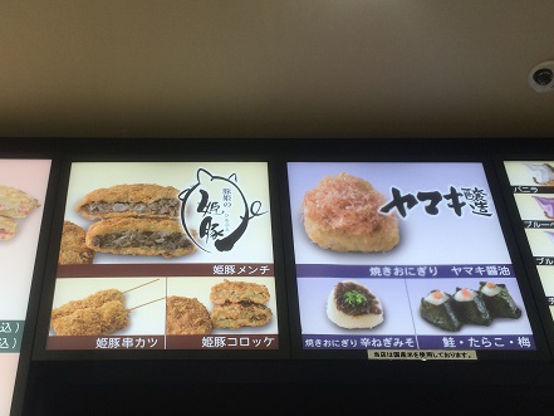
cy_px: 236
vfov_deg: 31.5
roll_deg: +0.9
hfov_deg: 41.0
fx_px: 736
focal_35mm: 46
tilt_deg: +36.5
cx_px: 216
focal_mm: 4.15
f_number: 2.2
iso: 40
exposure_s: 1/100
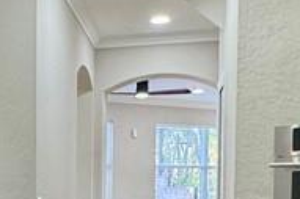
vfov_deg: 17.0
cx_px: -39
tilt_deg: -3.1
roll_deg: +0.5
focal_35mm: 78
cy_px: 210
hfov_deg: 24.1
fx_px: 649
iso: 250
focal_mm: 2.22
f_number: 2.2
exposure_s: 1/120
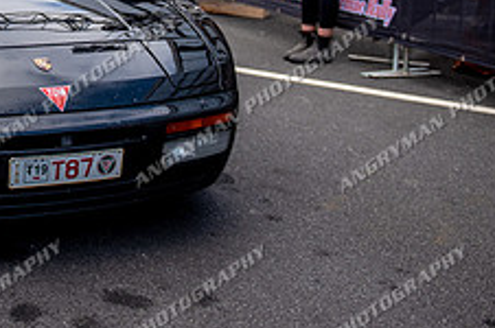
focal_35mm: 72
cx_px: -4
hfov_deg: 26.5
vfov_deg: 18.4
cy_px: -5
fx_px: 989
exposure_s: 1/640
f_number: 2.8
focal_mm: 28
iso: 100
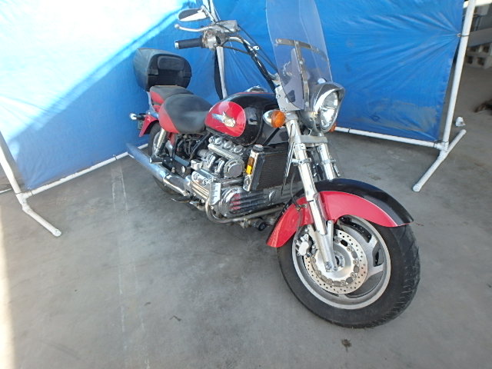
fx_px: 298
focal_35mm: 21
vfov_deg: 63.4
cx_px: 246
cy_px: 184
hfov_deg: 79.0
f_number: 3.5
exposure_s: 1/160
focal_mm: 3.7
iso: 125
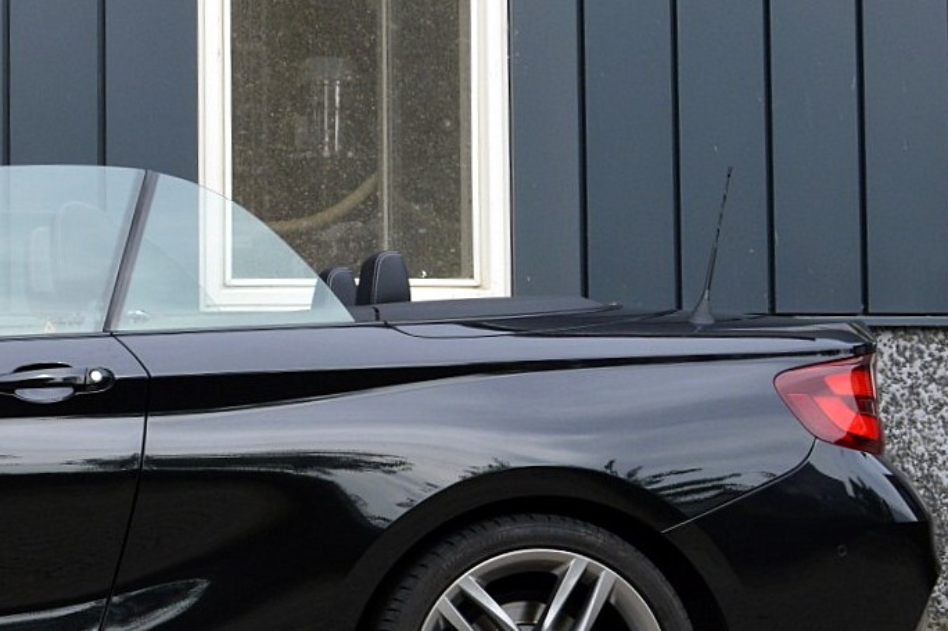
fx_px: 2531
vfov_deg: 14.2
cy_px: 383
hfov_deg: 20.1
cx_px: -125
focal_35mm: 96
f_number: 10
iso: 400
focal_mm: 27
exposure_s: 1/200
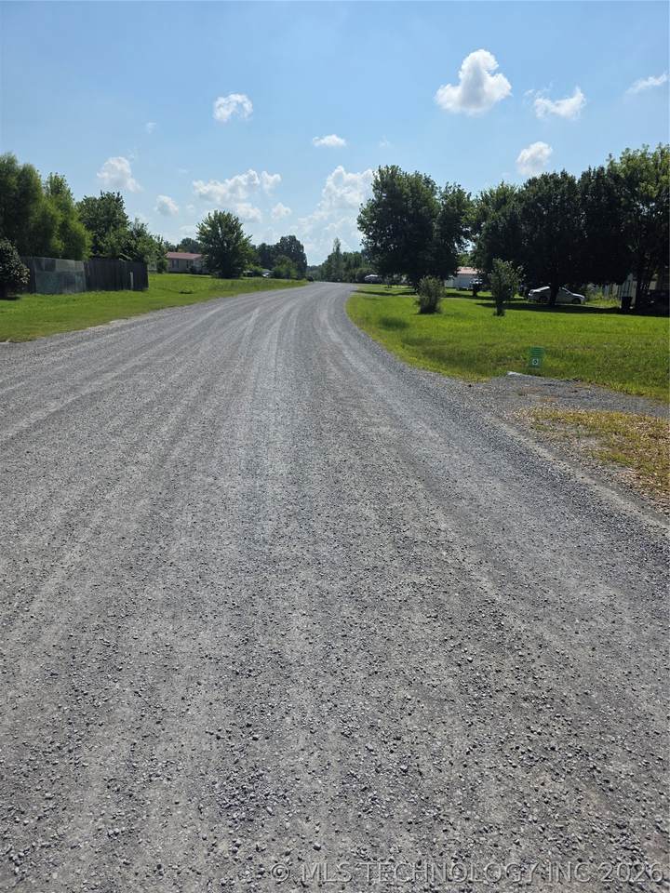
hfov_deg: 58.9
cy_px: 446
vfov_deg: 73.9
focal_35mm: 23
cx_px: 335
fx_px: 594
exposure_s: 1/7944
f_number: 1.7
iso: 50
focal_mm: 6.3
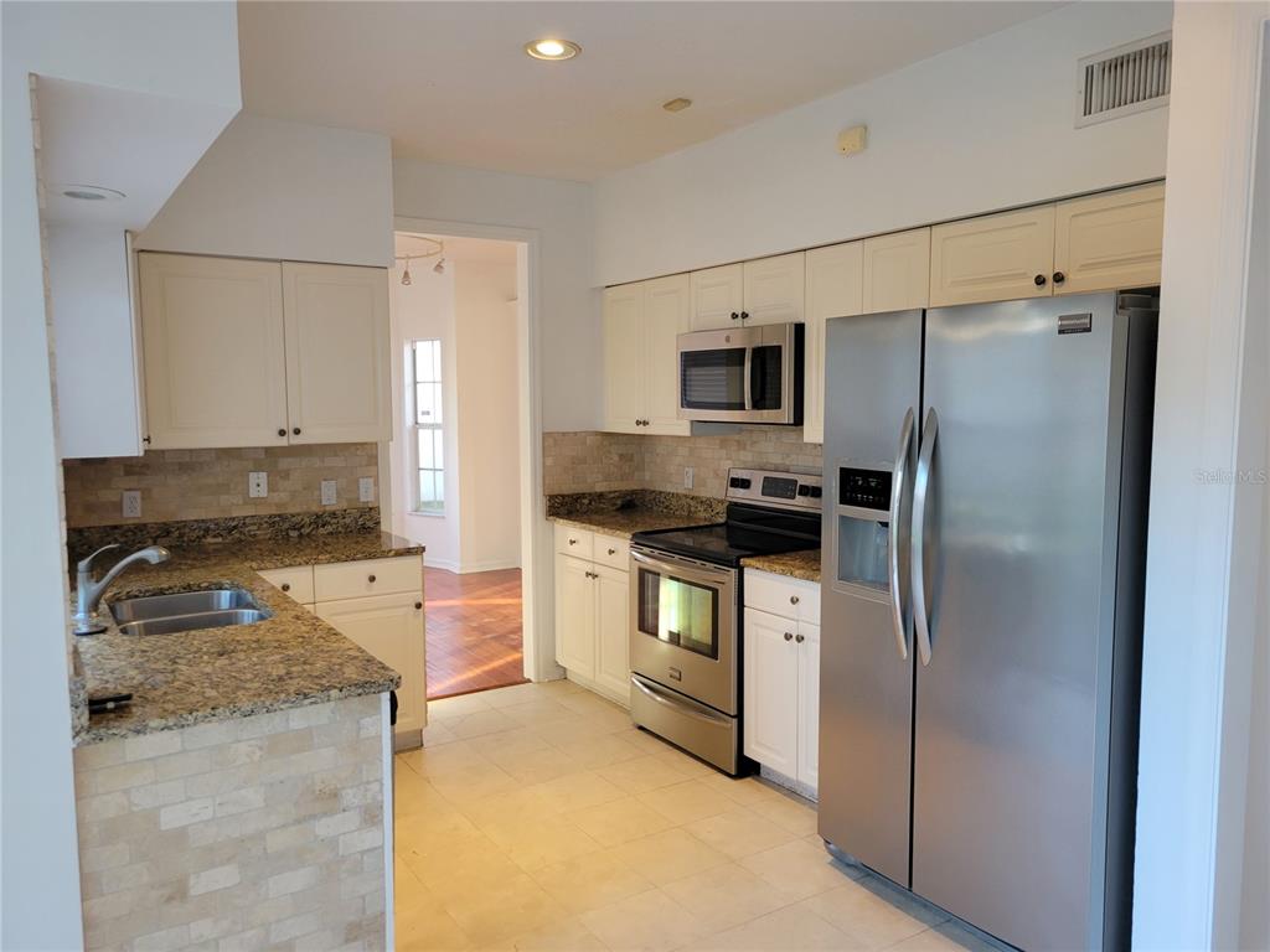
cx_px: 635
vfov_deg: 53.1
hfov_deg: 67.3
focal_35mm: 26
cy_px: 476
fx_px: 954
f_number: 1.8
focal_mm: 5.4
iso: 160
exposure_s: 1/119
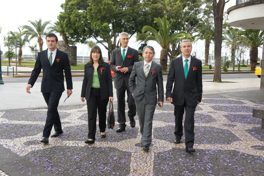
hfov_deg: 48.0
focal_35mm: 40
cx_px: 132
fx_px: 297
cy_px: 88
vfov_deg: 33.0
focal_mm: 27
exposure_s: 1/160
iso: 200
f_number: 4.5
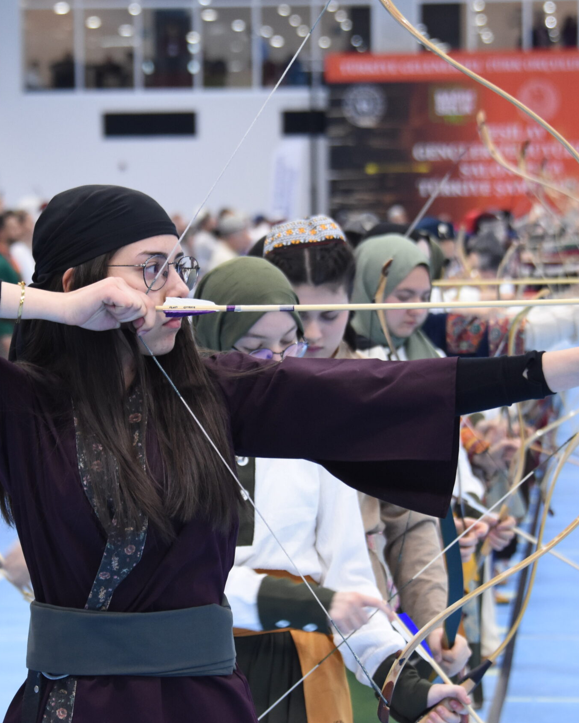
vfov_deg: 10.1
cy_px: 362
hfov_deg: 8.1
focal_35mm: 191
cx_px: 267
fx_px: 4090
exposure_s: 1/40
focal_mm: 90
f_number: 5.3
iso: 1250
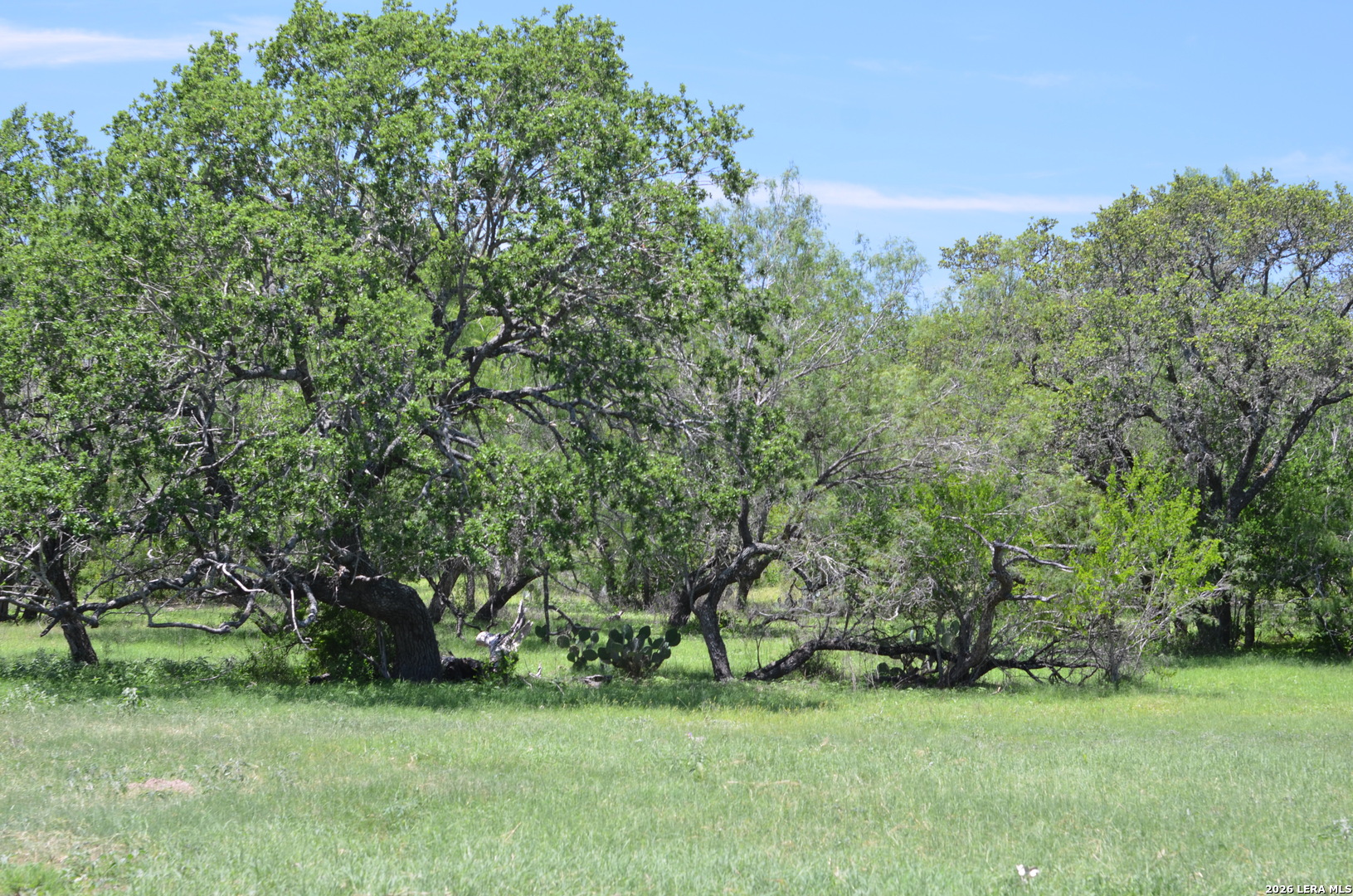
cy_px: 448
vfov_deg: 18.1
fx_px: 2813
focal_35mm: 75
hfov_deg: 27.0
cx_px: 676
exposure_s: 1/100
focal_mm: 50
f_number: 5
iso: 125
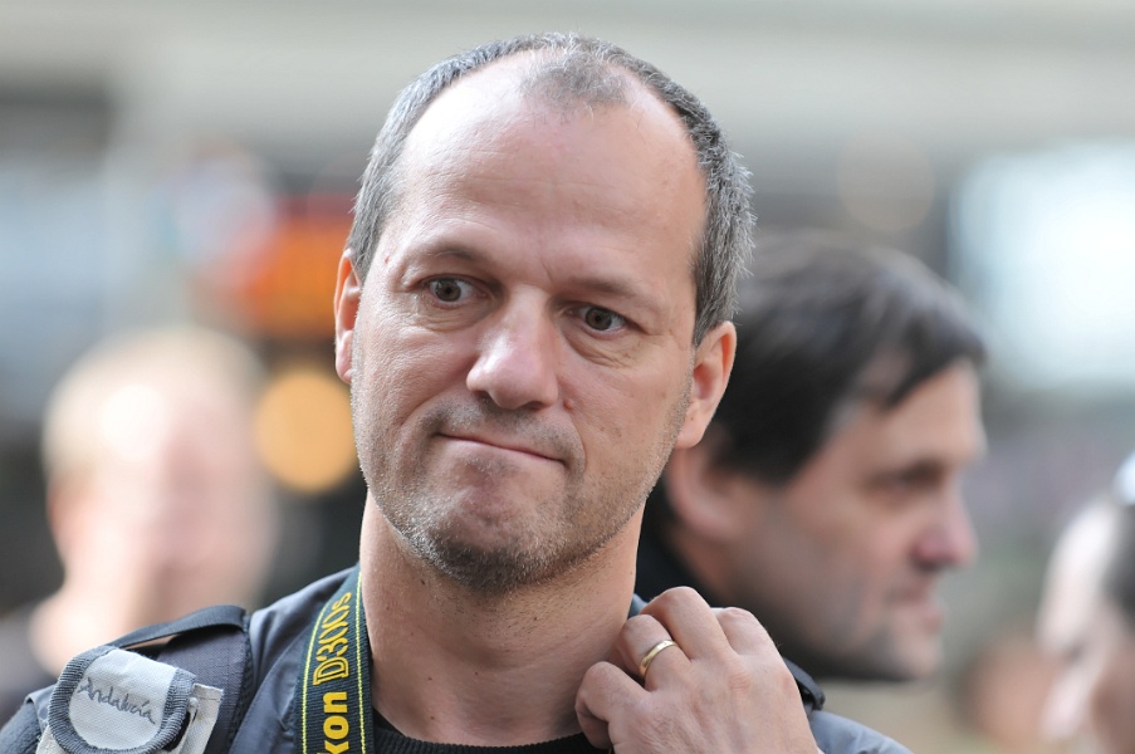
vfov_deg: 5.1
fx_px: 8503
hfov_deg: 7.6
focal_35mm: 270
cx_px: 568
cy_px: 377
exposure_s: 1/320
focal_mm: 180
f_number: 2.8
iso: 200
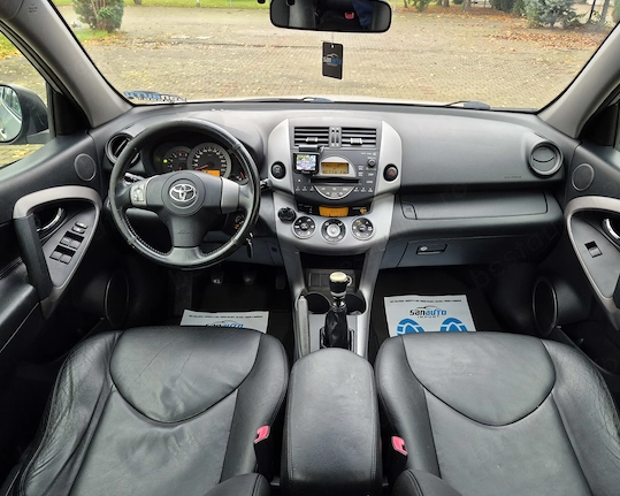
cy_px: 249
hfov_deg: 68.0
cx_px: 332
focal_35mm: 25
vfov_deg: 56.8
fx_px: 459
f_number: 1.8
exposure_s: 1/100
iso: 500
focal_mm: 5.4
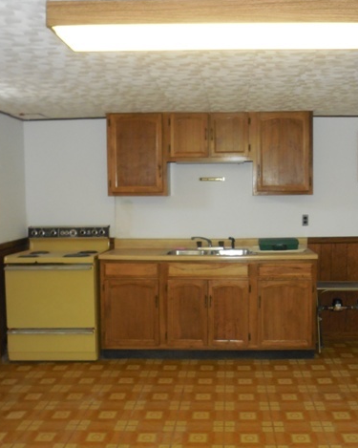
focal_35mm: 40
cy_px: 226
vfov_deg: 45.8
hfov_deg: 37.1
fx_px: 530
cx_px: 222
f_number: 3.8
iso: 640
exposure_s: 1/25
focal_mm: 5.3
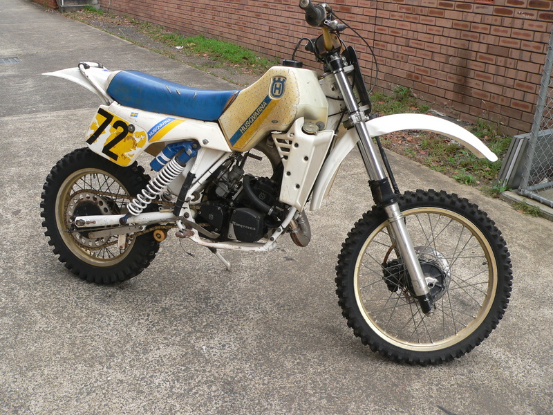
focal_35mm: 36
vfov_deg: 39.7
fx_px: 575
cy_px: 208
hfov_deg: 51.4
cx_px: 276
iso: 80
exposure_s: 1/125
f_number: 3.7
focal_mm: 6
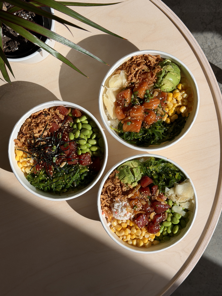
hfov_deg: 30.3
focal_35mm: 48
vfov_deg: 39.7
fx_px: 410
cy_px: 148
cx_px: 111
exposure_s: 1/5208
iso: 64
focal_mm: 6.76
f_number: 1.78
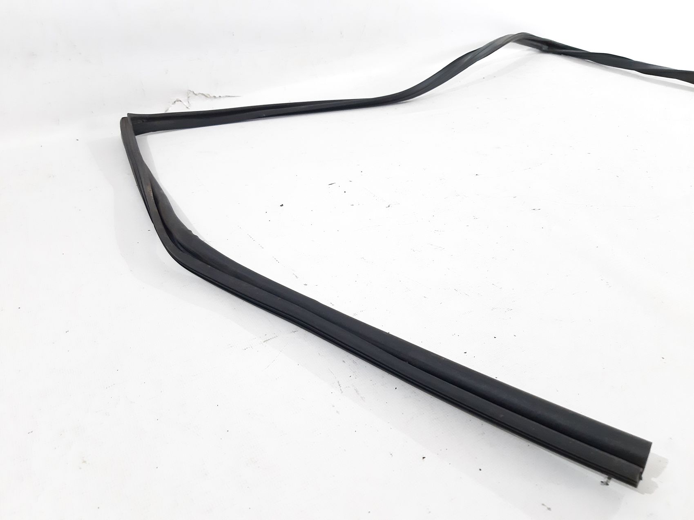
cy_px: 260
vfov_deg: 51.3
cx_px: 347
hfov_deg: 65.3
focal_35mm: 27
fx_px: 541
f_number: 1.7
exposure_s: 1/50
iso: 250
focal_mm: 3.93
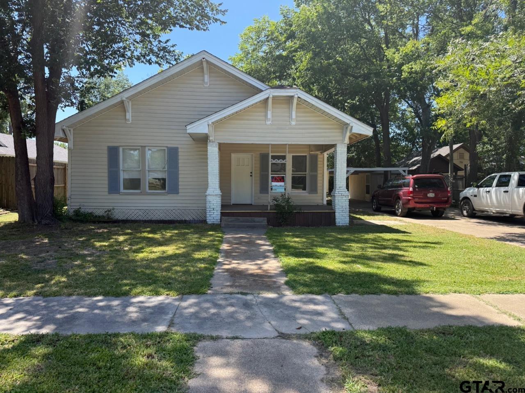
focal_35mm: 24
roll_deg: -0.5
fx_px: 364
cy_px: 196
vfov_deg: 56.8
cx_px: 262
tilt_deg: -1.2
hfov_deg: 71.6
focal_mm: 6.76
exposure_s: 1/1585
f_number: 1.78
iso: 100
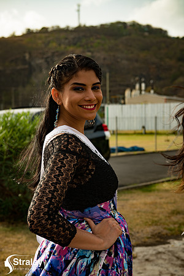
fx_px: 475
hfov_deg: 21.9
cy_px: 138
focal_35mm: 62
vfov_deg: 32.4
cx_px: 92
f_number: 6.3
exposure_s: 1/250
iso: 80
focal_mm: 62
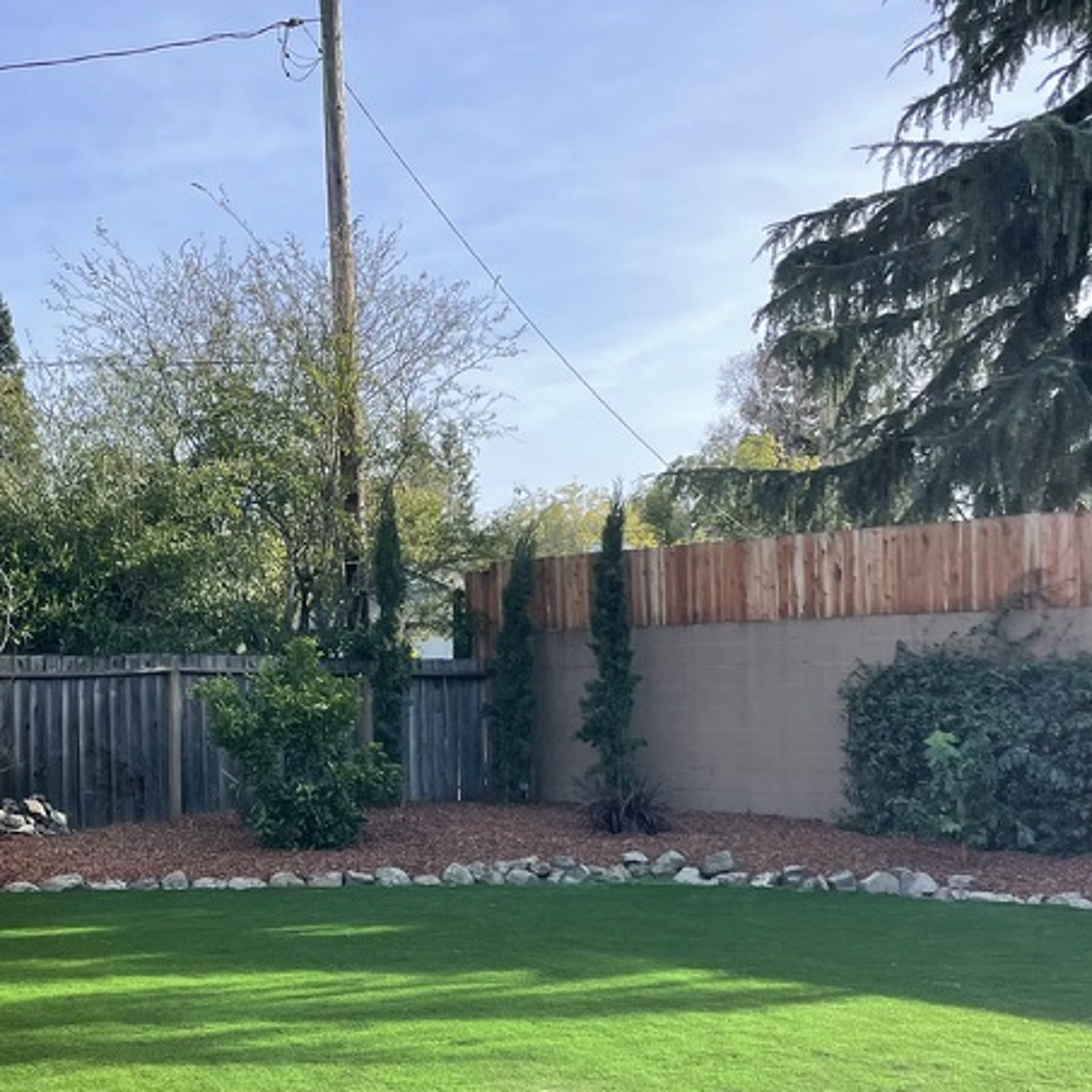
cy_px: 865
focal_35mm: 52
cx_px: 224
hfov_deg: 31.9
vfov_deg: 32.0
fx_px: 1856
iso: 32
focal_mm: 4.2
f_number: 1.6
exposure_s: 1/801
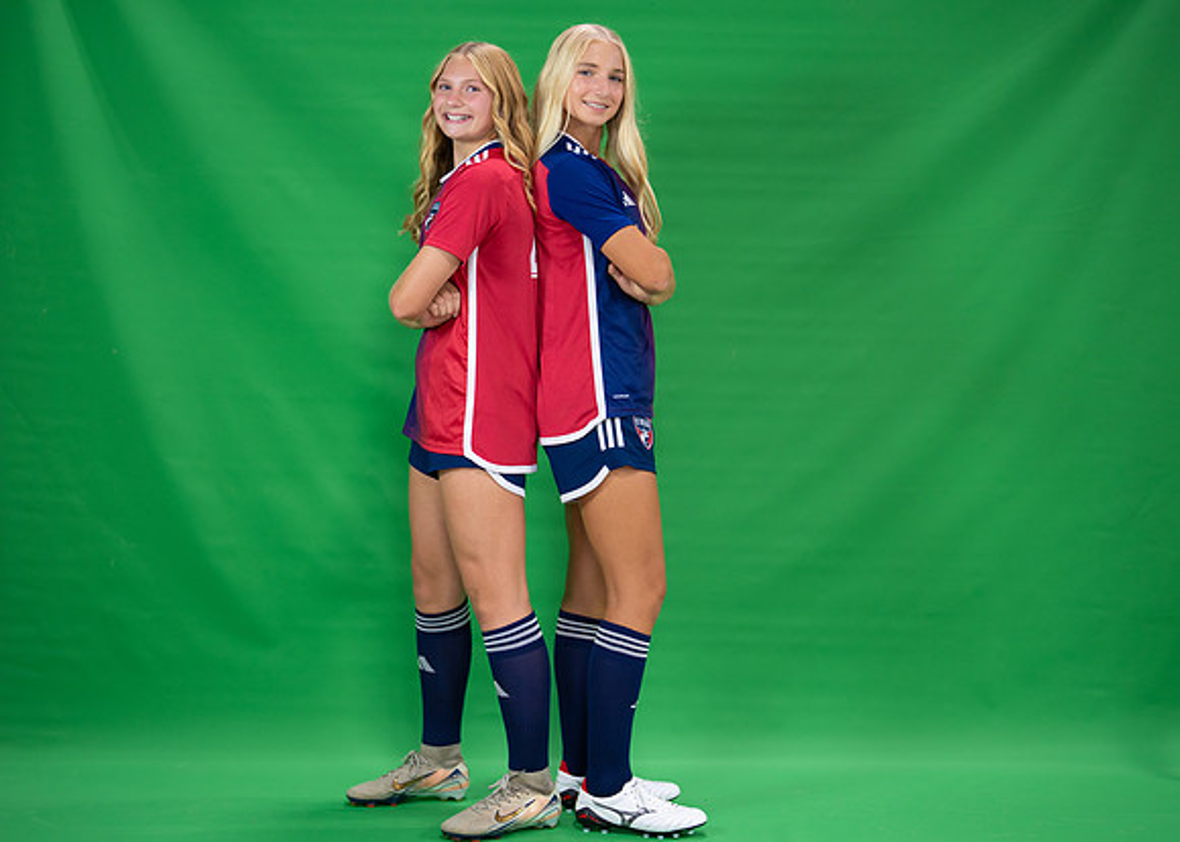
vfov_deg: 23.2
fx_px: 2054
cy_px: 411
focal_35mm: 61
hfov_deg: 32.0
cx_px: 555
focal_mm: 50
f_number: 1.2
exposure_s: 1/500
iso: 400
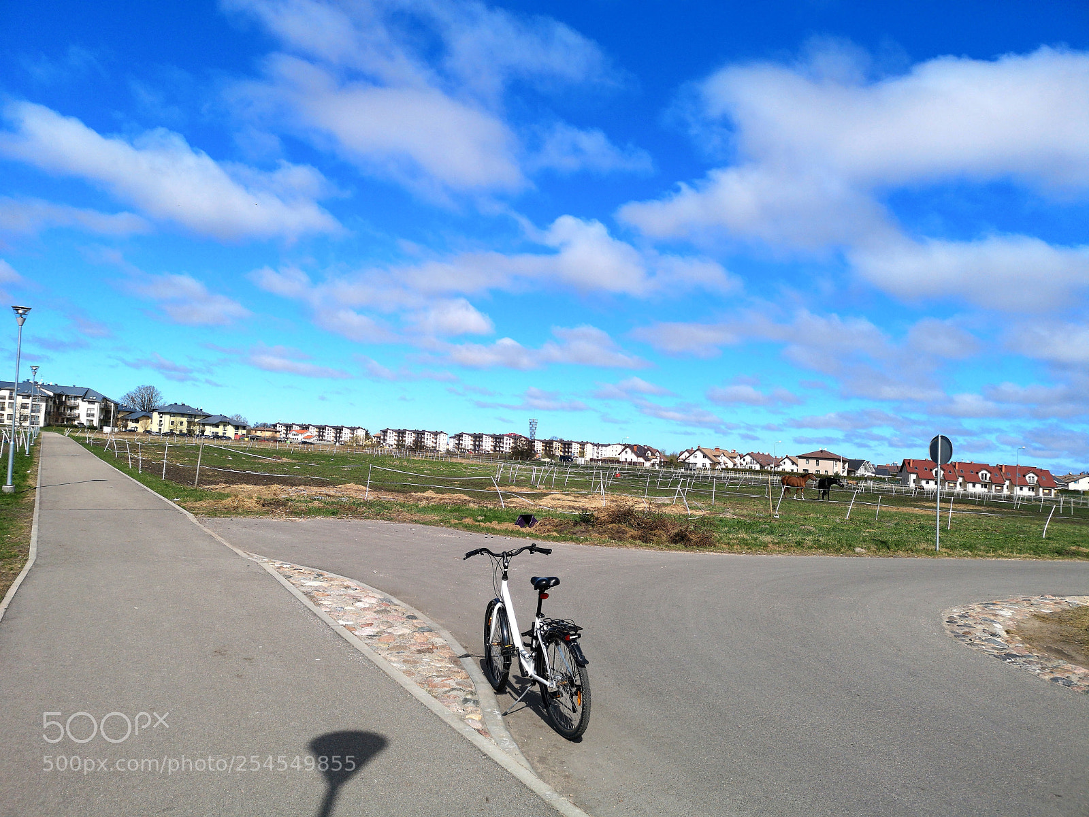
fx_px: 849
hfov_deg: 65.3
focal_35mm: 27
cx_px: 544
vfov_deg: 51.4
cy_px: 408
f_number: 1.8
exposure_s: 1/3509
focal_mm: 3.95
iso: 50
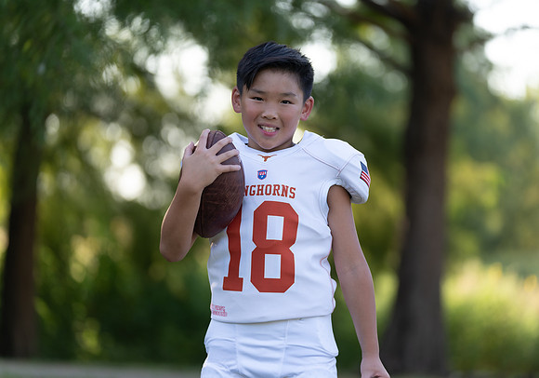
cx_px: 288
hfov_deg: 12.7
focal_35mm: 159
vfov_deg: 8.9
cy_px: 186
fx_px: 2424
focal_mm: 147
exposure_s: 1/400
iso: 160
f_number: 2.8
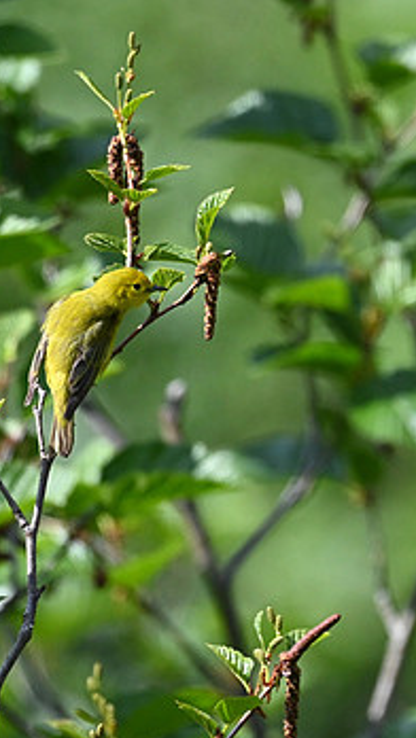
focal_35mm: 1049
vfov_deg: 2.1
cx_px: 216
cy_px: 374
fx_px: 20551
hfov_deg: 1.2
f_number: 6.3
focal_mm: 600
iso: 1400
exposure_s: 1/3200
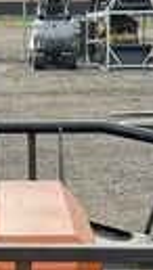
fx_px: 704
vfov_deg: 20.6
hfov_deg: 12.3
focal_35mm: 98
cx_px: 23
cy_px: 308
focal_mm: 3
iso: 25
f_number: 1.8
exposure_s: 1/358
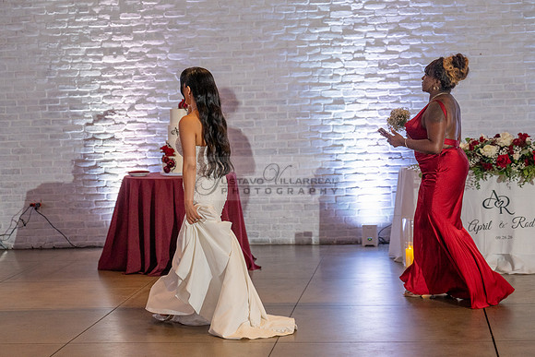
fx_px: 1257
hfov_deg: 24.0
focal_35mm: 85
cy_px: 216
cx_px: 268
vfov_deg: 16.2
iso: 1000
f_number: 3.2
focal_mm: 70
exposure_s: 1/160
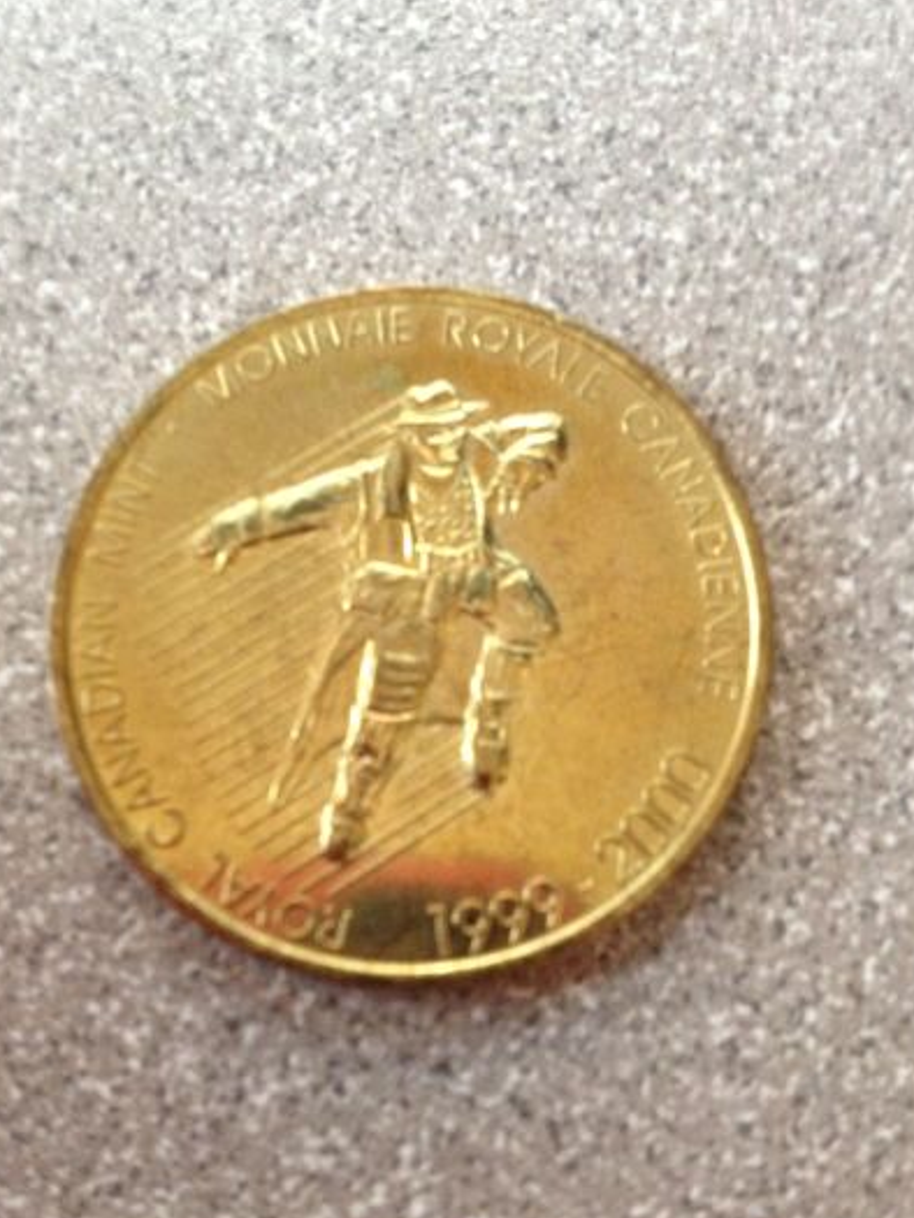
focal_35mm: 40
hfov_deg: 36.0
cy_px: 677
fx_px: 1408
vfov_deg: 46.7
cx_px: 455
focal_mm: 4.28
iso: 400
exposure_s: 1/17
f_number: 2.4
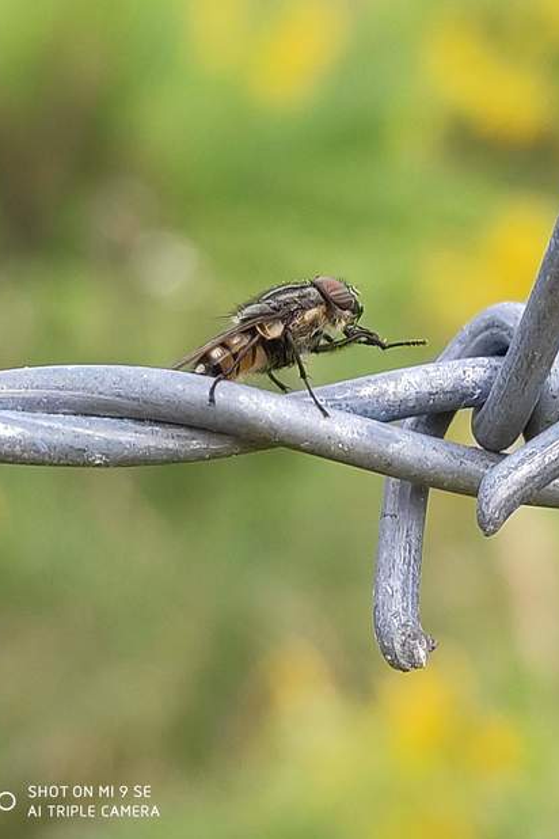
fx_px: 652
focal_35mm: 28
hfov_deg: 46.3
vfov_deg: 65.5
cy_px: 411
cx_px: 248
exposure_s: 1/120
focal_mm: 4.77
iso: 134
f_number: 1.75
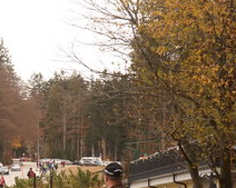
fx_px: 1018
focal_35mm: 146
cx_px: -70
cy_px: 185
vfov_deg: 10.5
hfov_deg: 12.8
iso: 100
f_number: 5.6
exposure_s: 1/80
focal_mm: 47
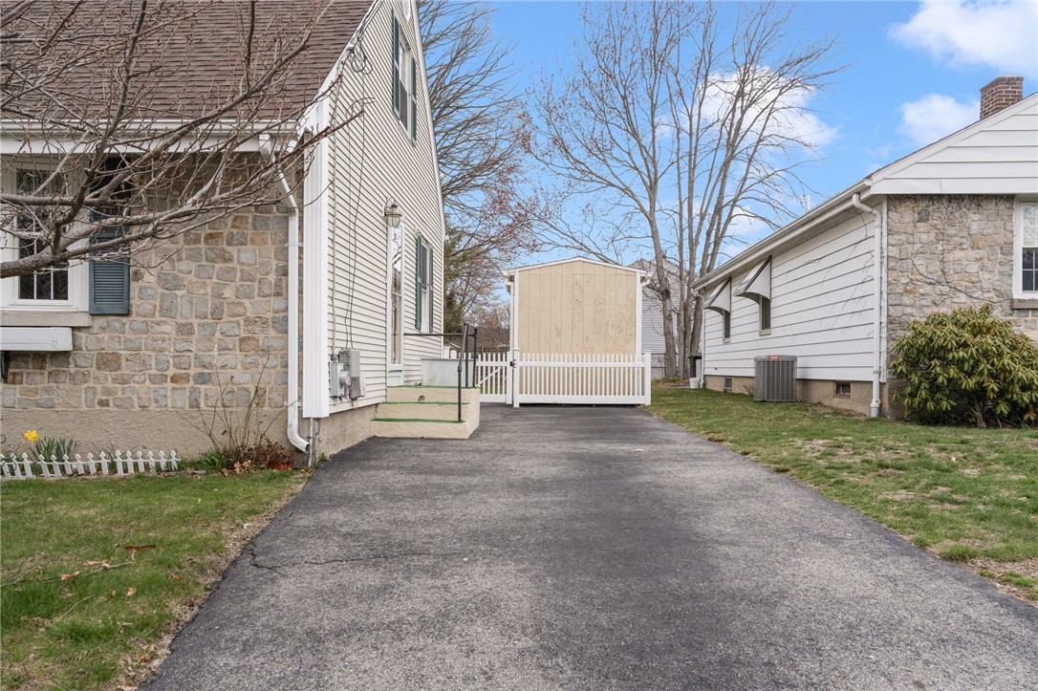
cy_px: 346
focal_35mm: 25
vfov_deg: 51.2
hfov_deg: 71.5
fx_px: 720
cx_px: 519
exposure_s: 1/640
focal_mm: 25
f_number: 7.1
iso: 1600
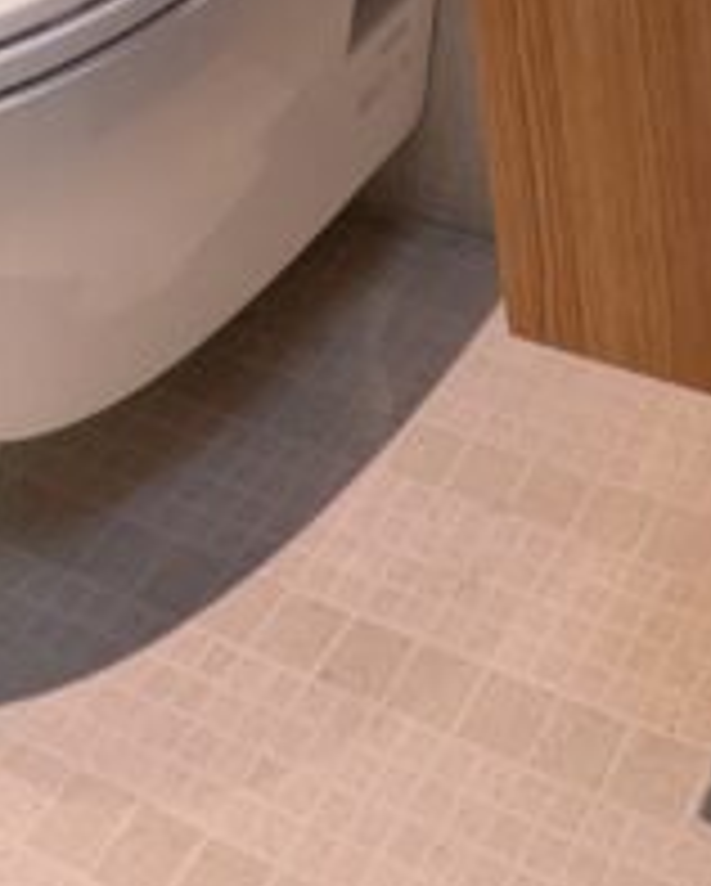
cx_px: 569
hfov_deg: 21.3
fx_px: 1865
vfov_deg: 17.5
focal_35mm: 71
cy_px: -953
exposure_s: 1/30
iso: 51
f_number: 2.2
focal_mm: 1.83
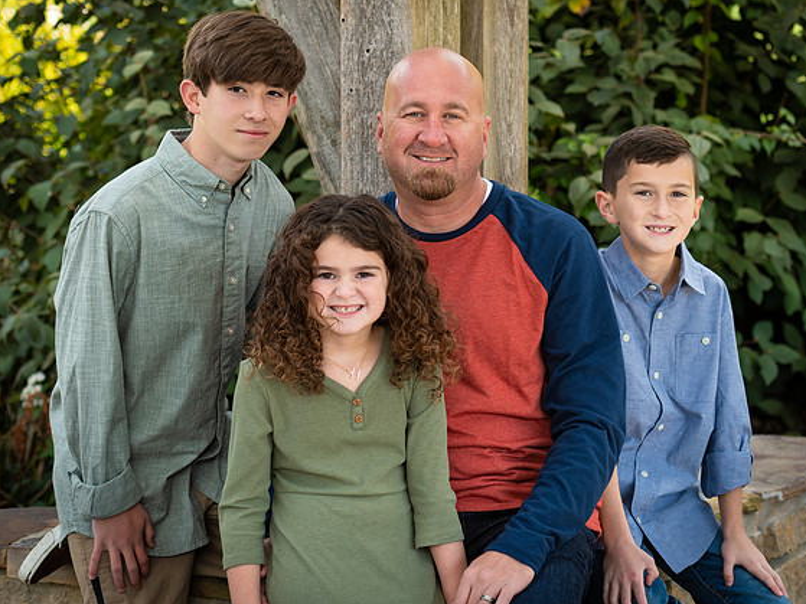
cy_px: 285
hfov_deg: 16.2
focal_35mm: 122
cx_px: 437
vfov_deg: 12.1
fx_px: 2840
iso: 100
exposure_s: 1/320
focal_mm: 70
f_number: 3.2
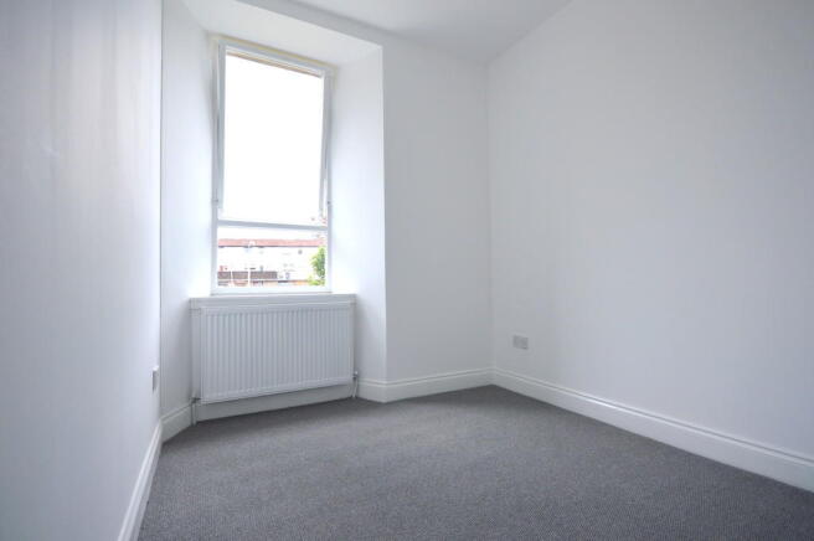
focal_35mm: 15
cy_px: 270
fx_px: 339
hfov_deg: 100.4
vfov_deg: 77.2
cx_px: 407
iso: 220
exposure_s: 1/125
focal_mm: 10
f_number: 5.6
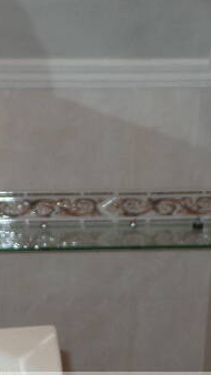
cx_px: 83
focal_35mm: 76
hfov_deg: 15.9
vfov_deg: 25.7
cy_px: 419
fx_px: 756
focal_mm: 4.1
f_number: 2.8
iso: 100
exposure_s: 1/30
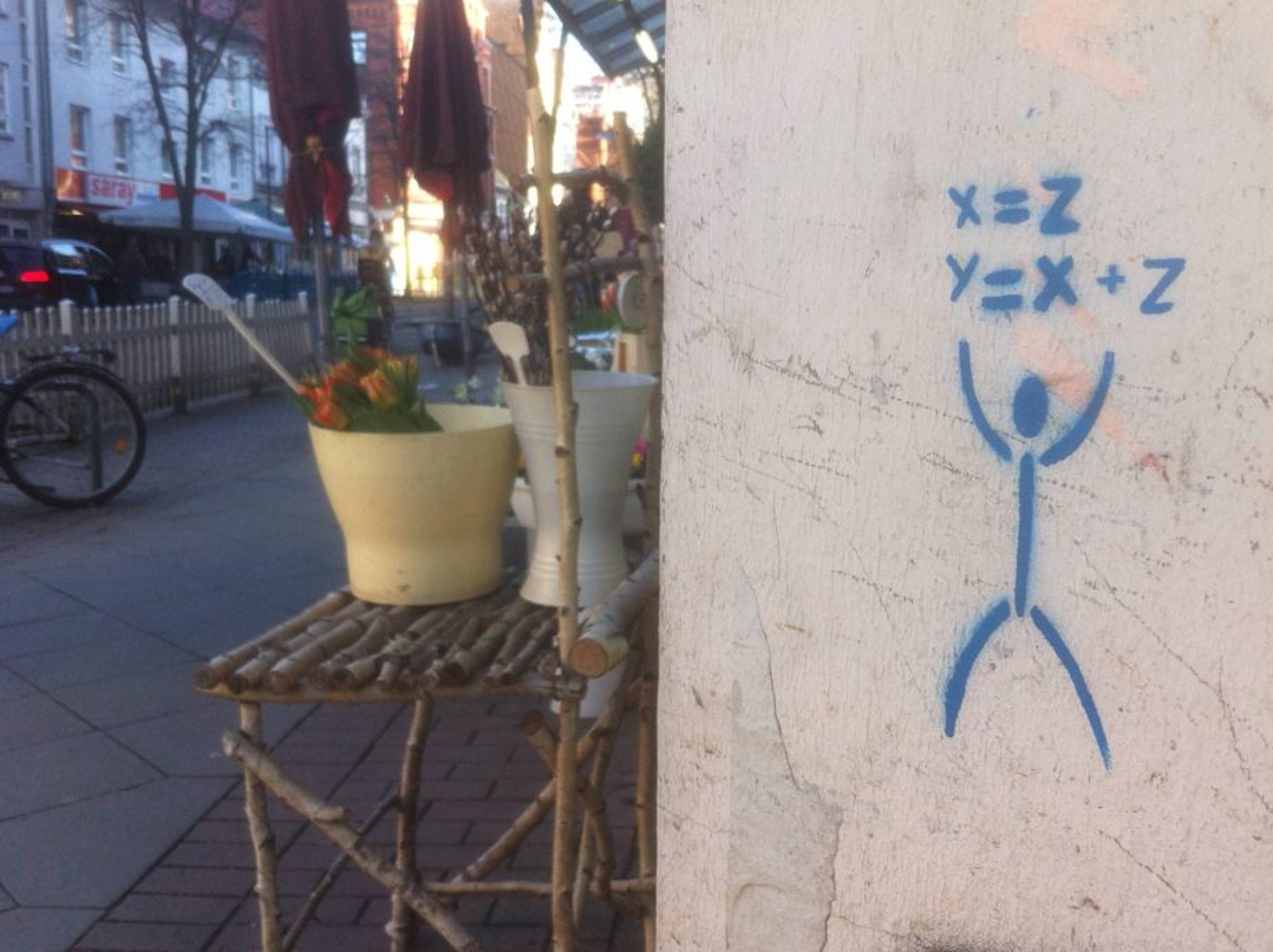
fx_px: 1433
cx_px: 695
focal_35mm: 39
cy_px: 513
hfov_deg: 47.9
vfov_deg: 36.7
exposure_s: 1/120
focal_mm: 3.85
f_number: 2.8
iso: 80
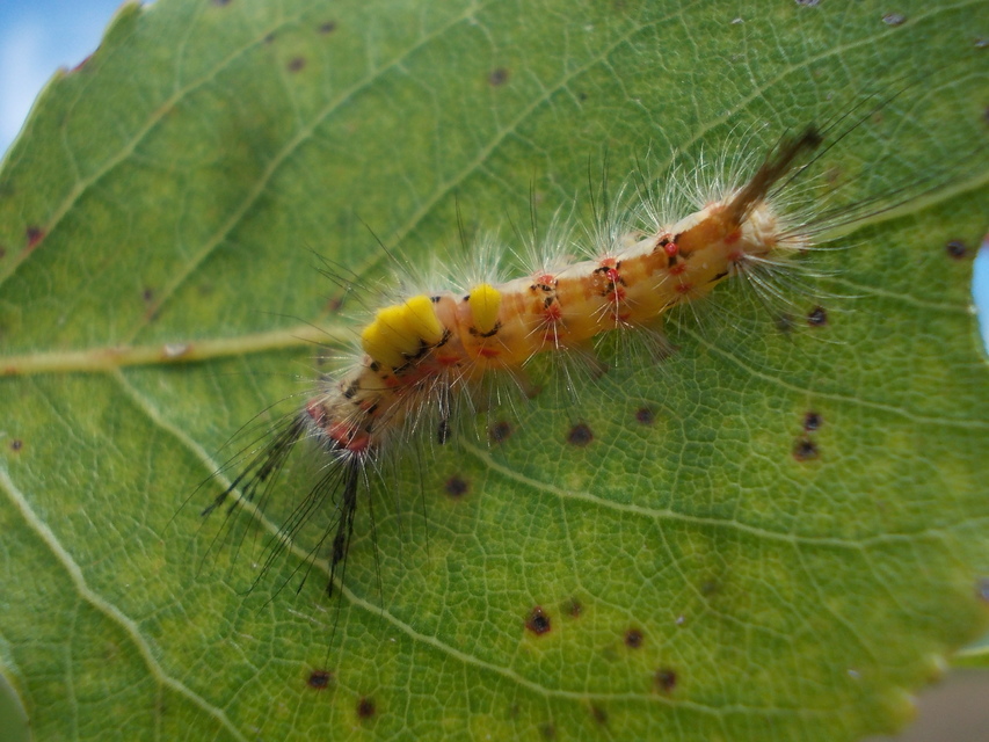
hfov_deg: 43.8
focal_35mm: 43
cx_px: 494
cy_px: 371
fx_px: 1229
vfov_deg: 33.6
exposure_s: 1/200
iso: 80
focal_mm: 6.1
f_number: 6.5
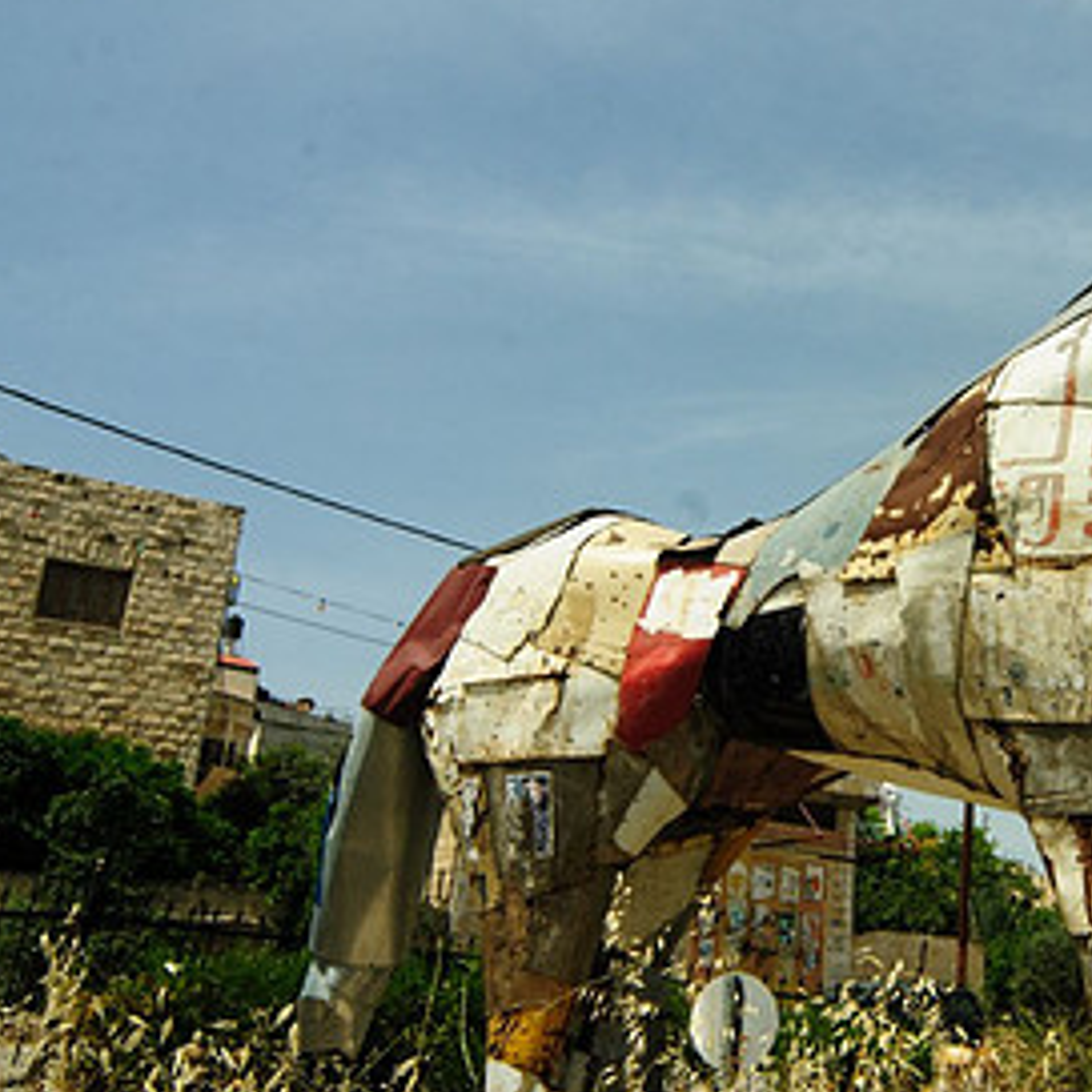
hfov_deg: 41.4
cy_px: 584
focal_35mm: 38
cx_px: 915
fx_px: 1356
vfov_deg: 43.8
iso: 400
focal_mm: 14
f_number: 11
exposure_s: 1/500
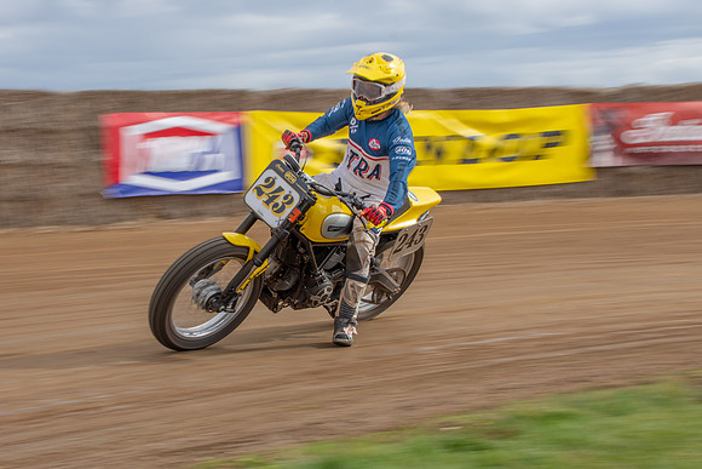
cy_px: 190
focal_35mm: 92
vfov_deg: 14.9
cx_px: 280
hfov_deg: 22.1
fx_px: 1792
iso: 100
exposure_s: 1/100
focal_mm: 50
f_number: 13
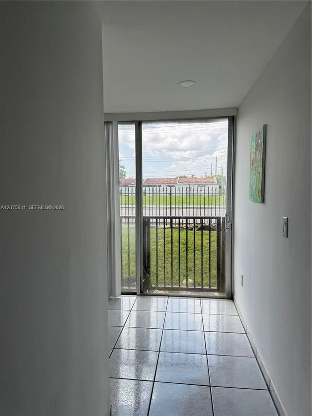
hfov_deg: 56.8
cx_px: 156
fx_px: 288
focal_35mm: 24
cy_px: 208
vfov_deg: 71.6
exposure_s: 1/1042
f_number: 1.78
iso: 80
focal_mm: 6.76
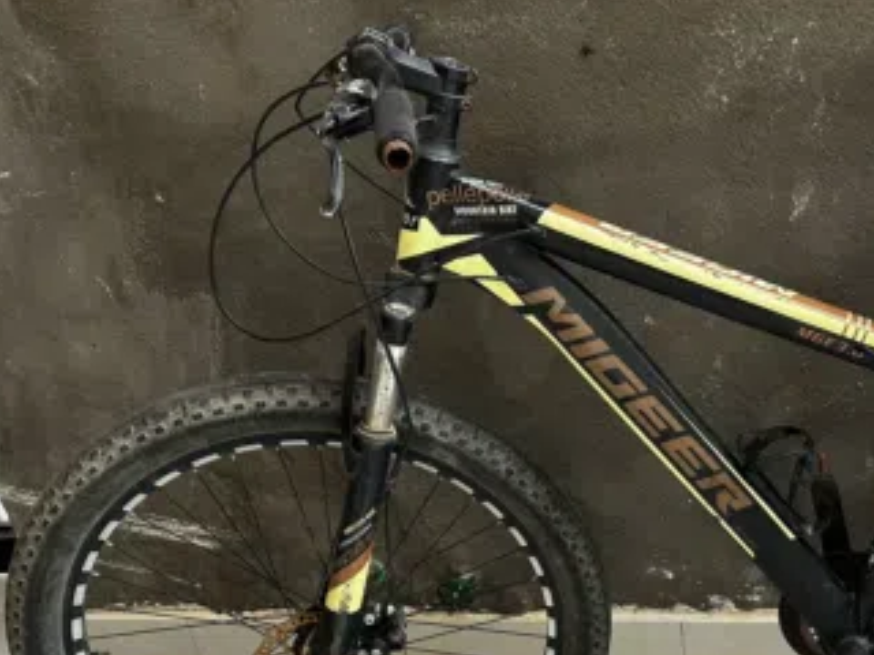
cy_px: 516
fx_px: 1212
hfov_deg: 38.0
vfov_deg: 29.6
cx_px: 713
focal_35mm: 48
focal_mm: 6.86
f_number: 1.78
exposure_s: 1/332
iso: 80
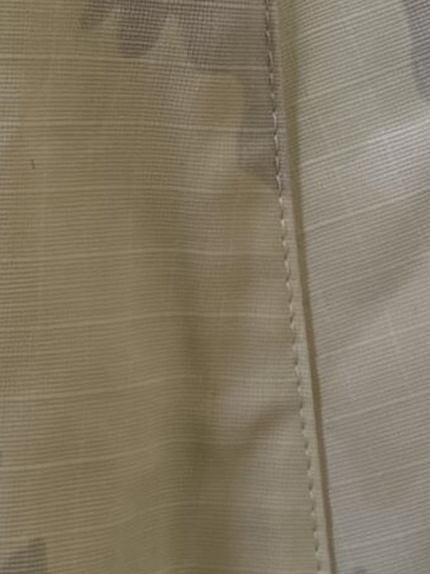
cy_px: -291
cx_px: 234
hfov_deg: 11.1
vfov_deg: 13.8
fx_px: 2220
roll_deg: -3.9
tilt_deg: -6.2
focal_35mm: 134
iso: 200
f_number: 1.78
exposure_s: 1/51
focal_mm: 6.76
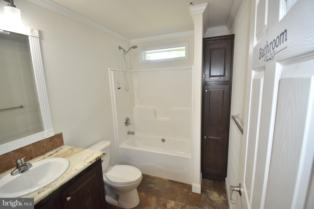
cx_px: 157
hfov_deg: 100.4
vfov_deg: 77.3
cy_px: 104
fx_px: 131
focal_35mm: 15
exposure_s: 1/160
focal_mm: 10
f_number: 4.5
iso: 800
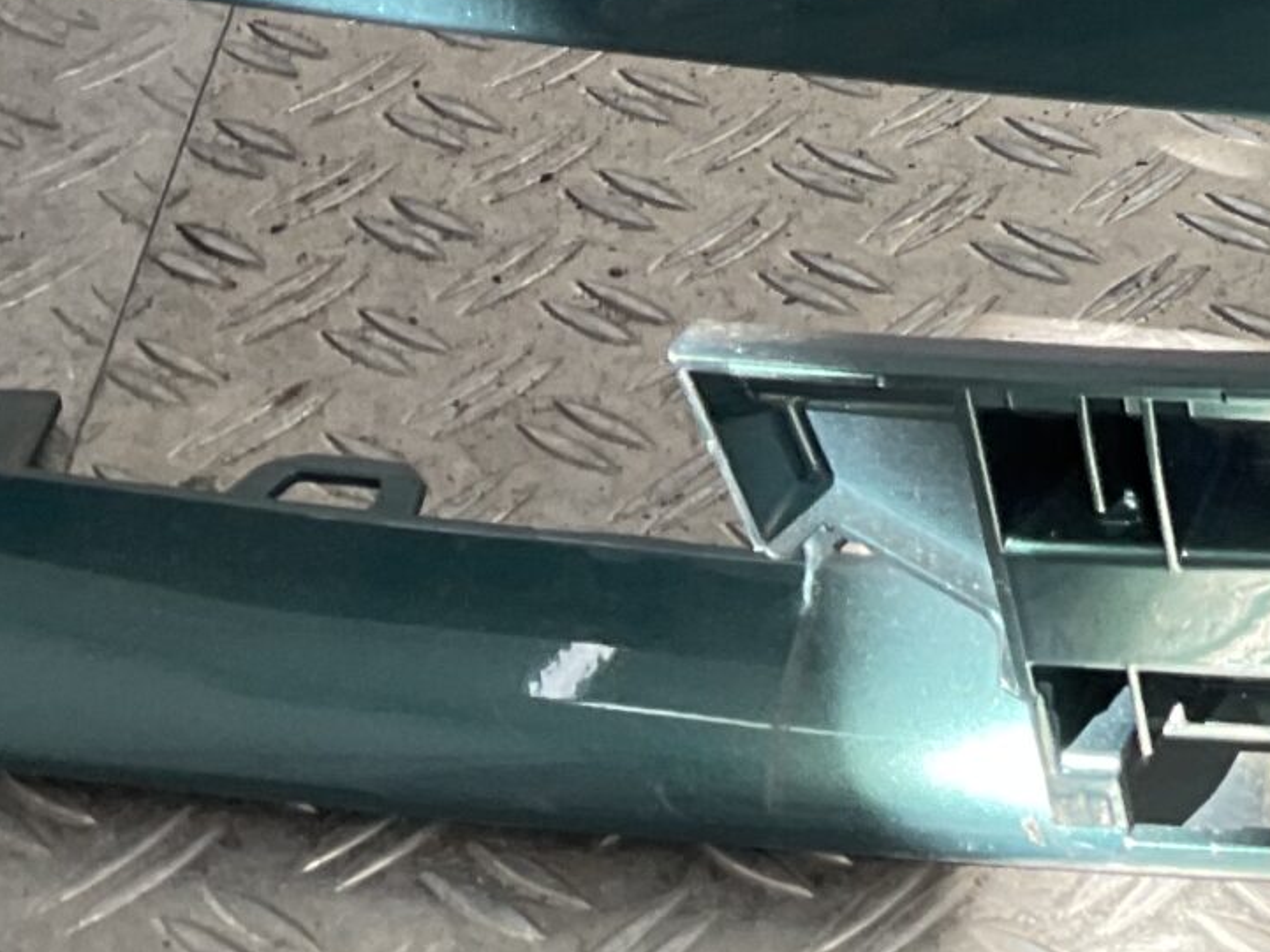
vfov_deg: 13.7
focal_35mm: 103
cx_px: 2191
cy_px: -364
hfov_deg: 16.4
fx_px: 3780
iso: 25
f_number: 1.8
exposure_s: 1/120
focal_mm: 3
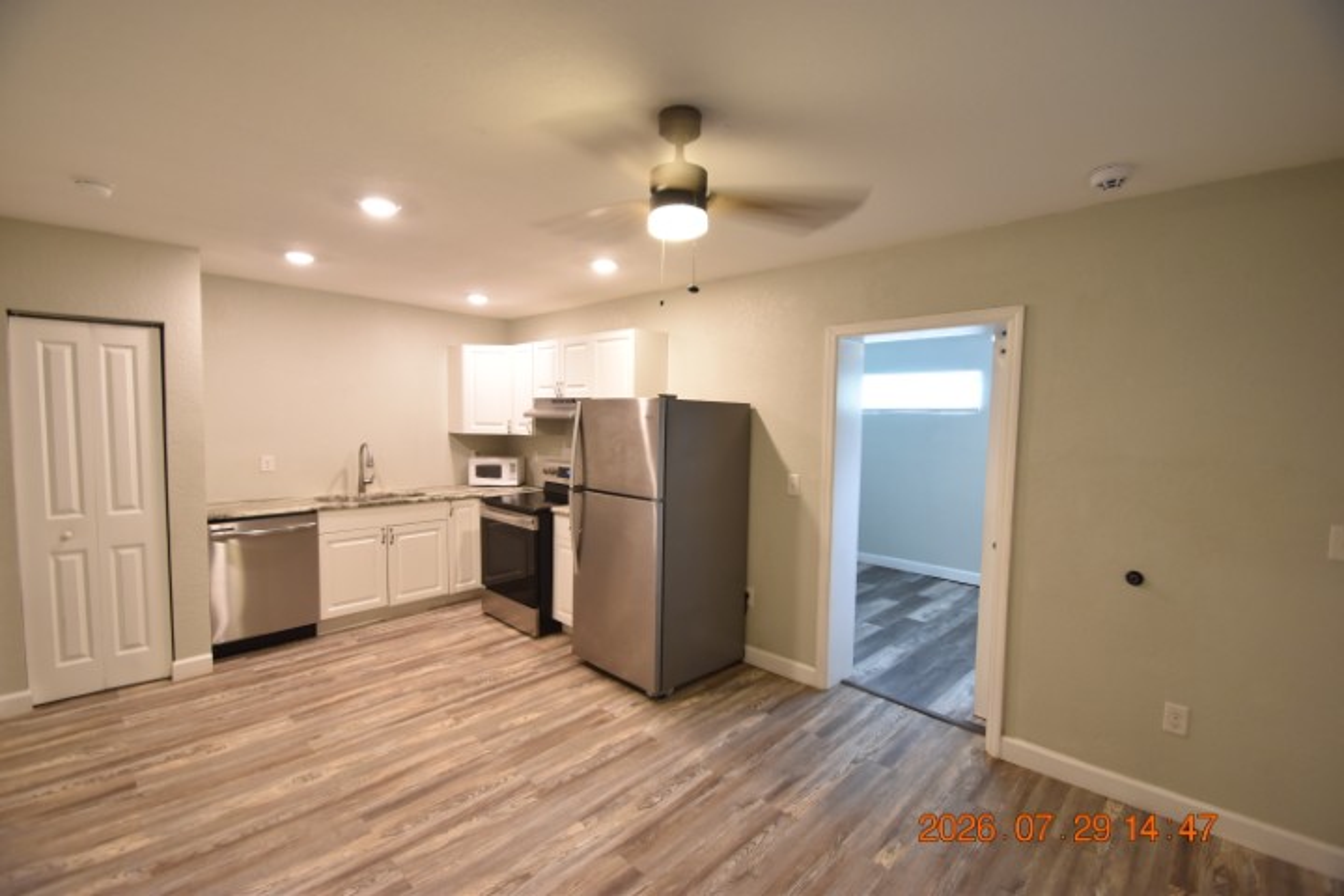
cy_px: 448
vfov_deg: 77.3
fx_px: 560
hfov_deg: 100.4
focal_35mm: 15
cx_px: 672
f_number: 3.5
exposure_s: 1/30
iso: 800
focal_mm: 10
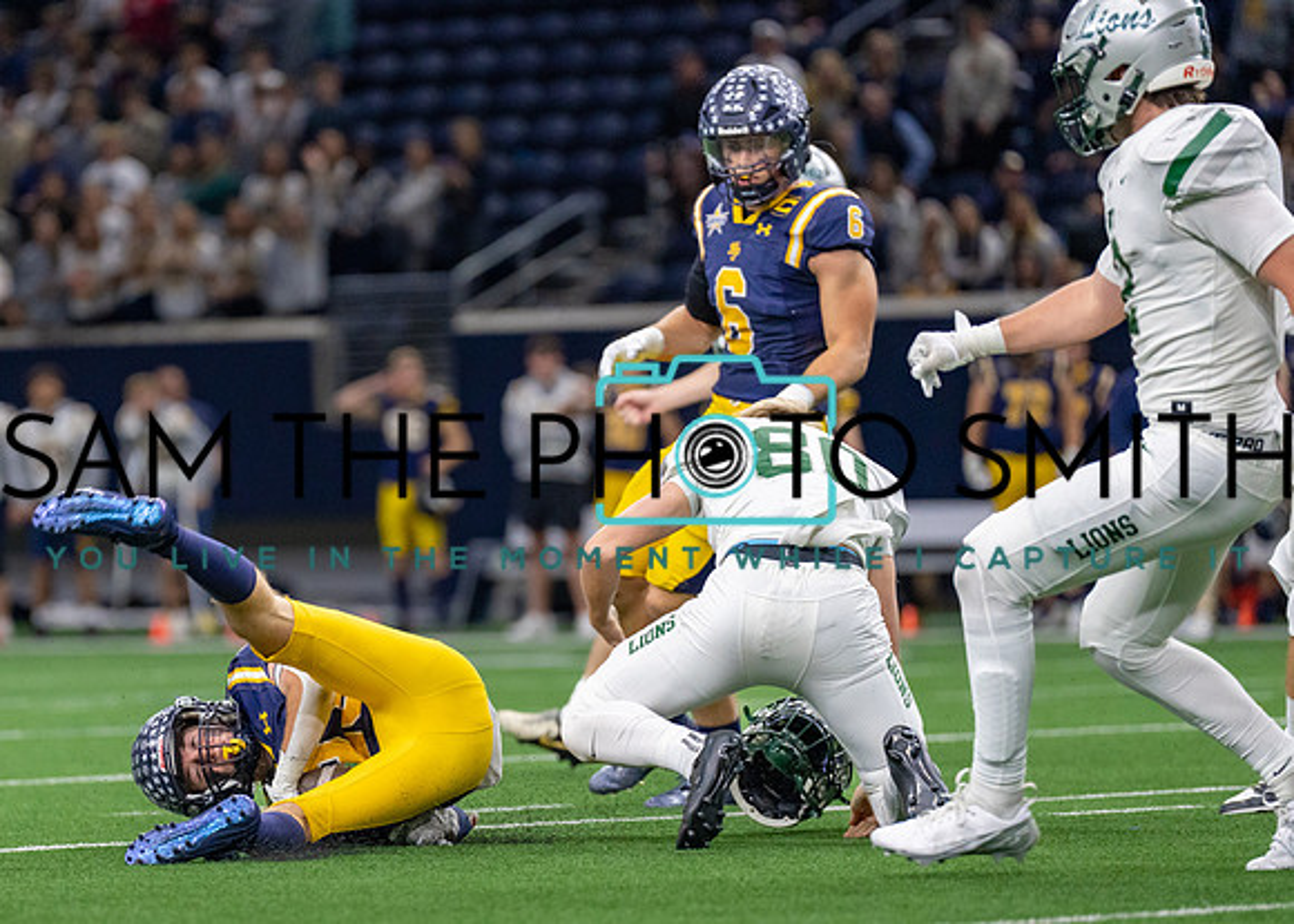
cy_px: 574
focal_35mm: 298
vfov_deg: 4.8
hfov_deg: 6.8
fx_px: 10945
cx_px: 336
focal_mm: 200
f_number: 2.8
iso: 2000
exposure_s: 1/1000
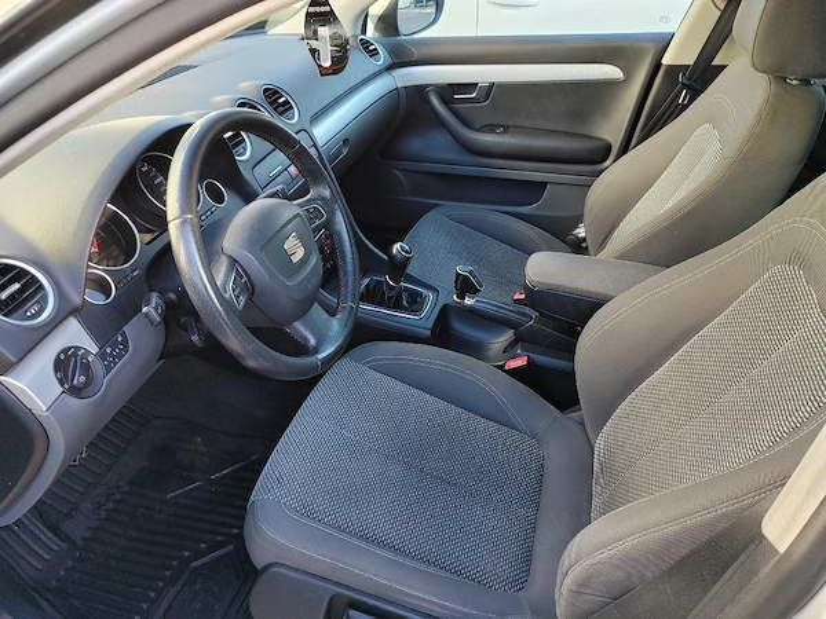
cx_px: 413
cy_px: 310
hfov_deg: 65.3
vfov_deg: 51.4
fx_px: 644
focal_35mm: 27
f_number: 1.9
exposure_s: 1/111
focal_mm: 5.52
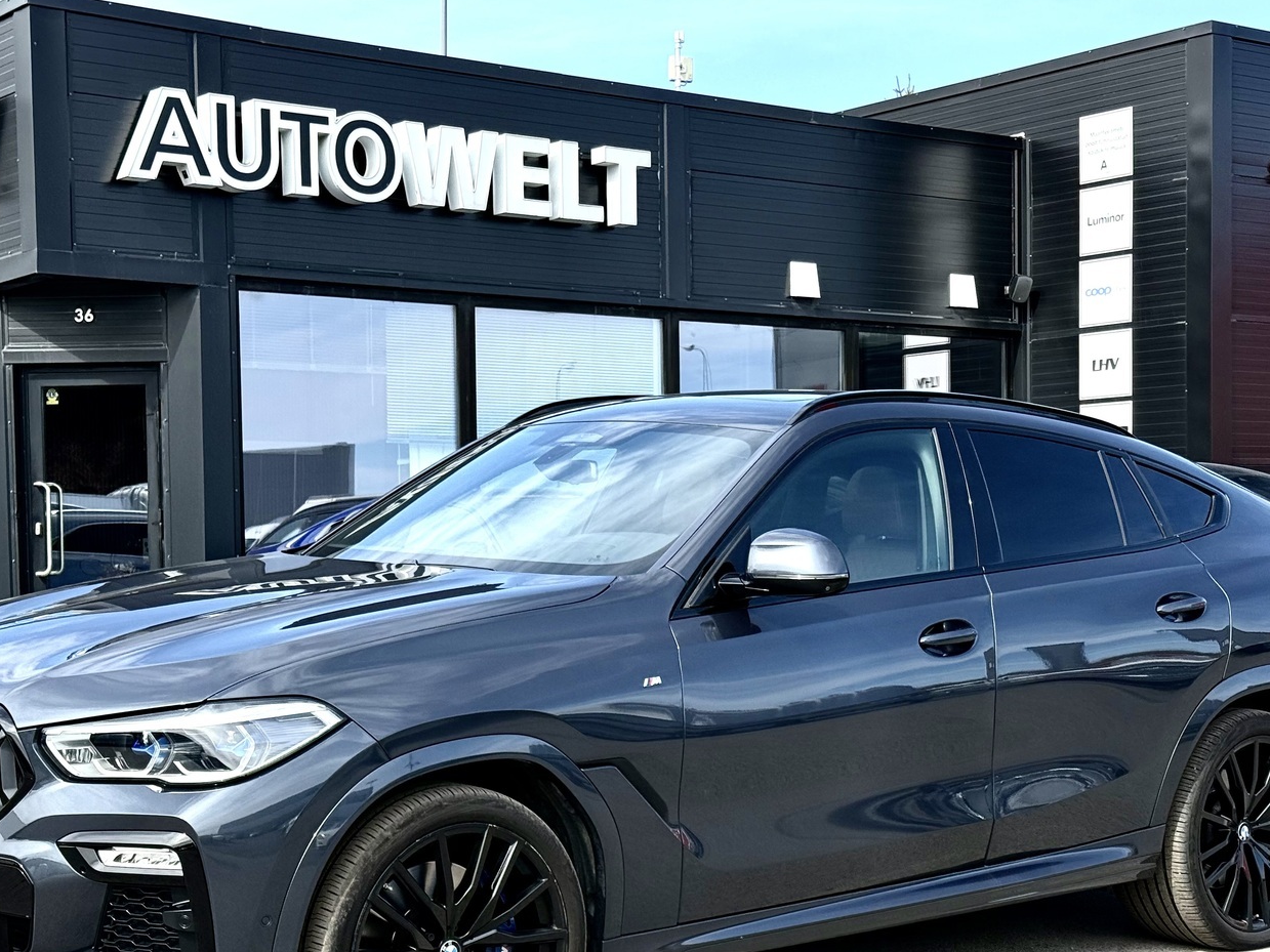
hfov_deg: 31.2
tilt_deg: -2.1
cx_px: 614
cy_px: 608
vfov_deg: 23.6
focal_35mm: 62
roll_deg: +0.2
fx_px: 2274
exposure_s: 1/3226
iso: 100
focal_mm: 6.76
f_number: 1.78
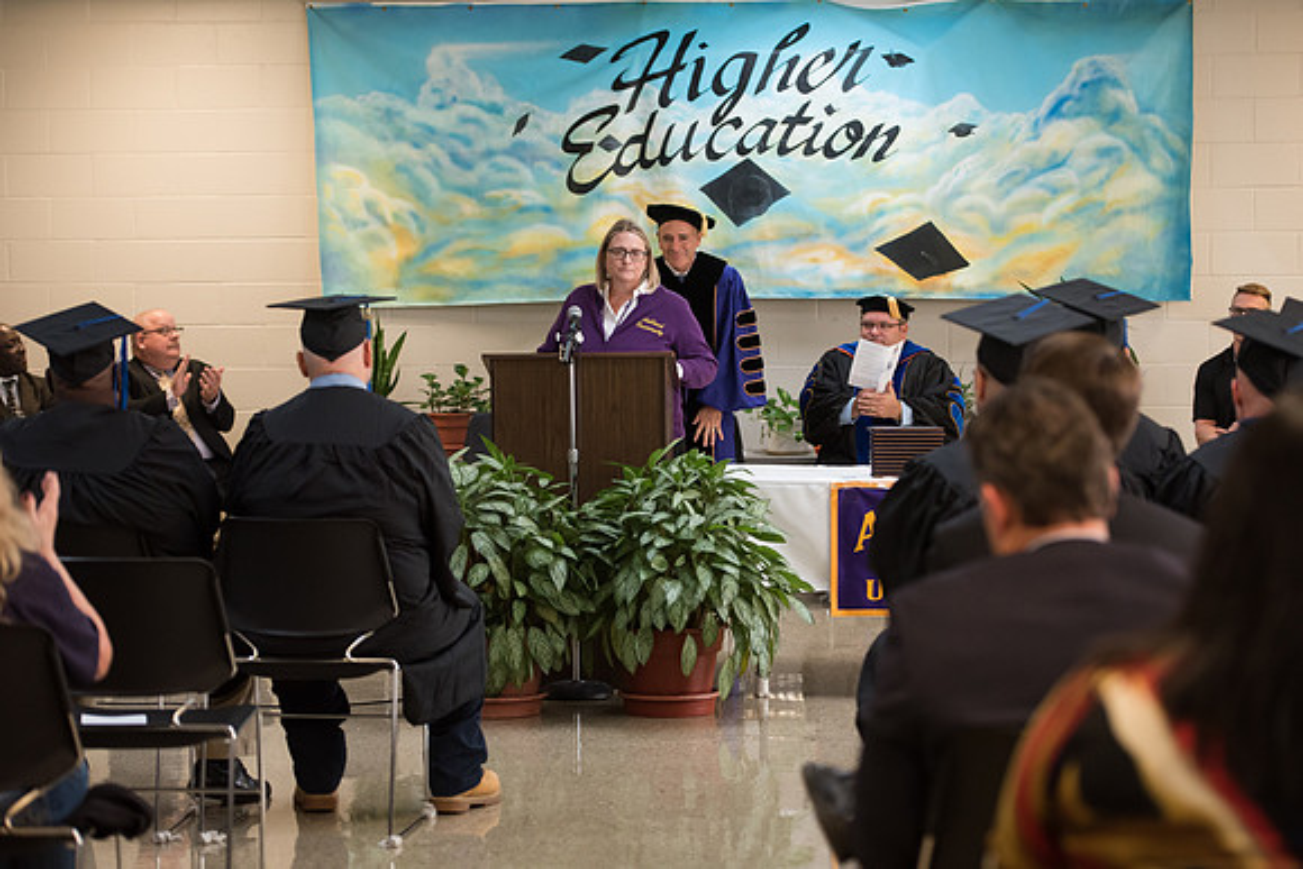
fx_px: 3077
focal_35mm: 85
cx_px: 652
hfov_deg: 23.9
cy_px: 434
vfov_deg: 16.1
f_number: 3.5
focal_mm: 85
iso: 2000
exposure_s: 1/200
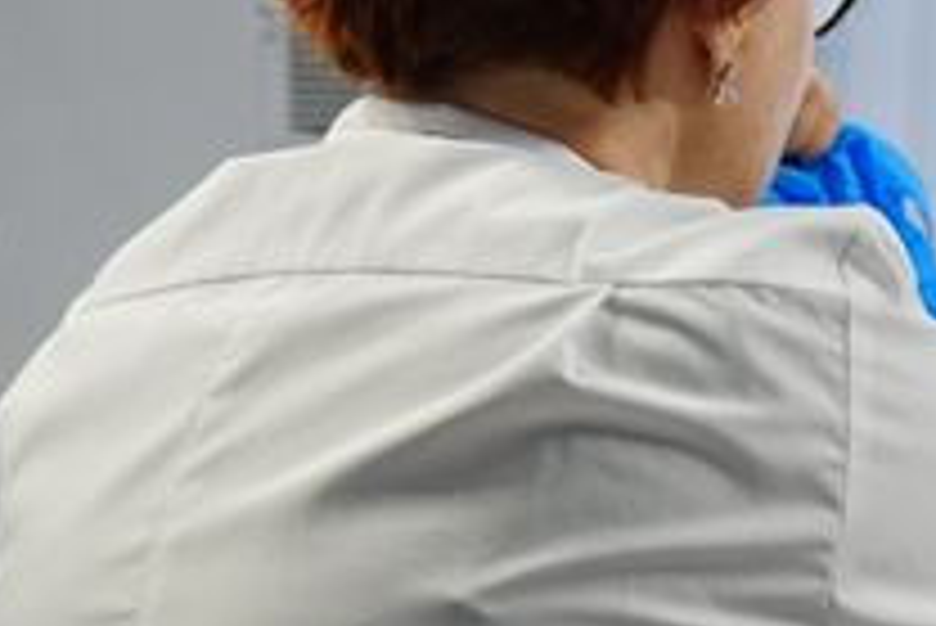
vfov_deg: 10.4
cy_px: 576
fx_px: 3408
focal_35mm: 131
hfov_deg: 14.5
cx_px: 1451
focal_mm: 39
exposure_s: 1/400
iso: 1250
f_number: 2.8
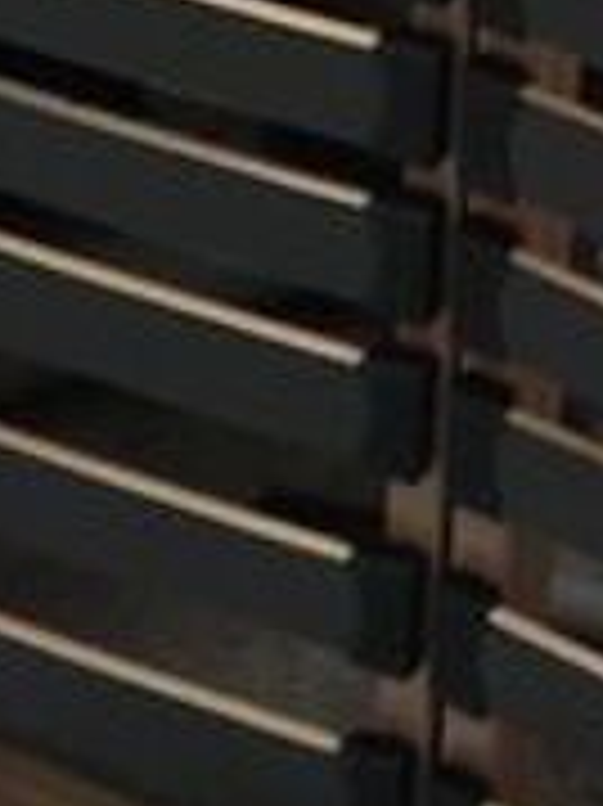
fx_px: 4162
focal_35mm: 179
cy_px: -1412
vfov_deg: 9.3
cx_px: 1134
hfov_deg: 8.0
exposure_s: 1/50
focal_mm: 5.24
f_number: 1.7
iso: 681
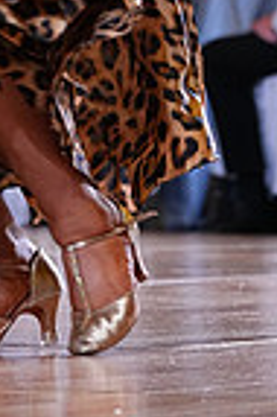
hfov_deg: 2.7
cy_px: -362
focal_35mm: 507
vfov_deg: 4.0
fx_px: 5865
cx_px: -92
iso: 3200
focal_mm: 125
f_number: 4
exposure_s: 1/500
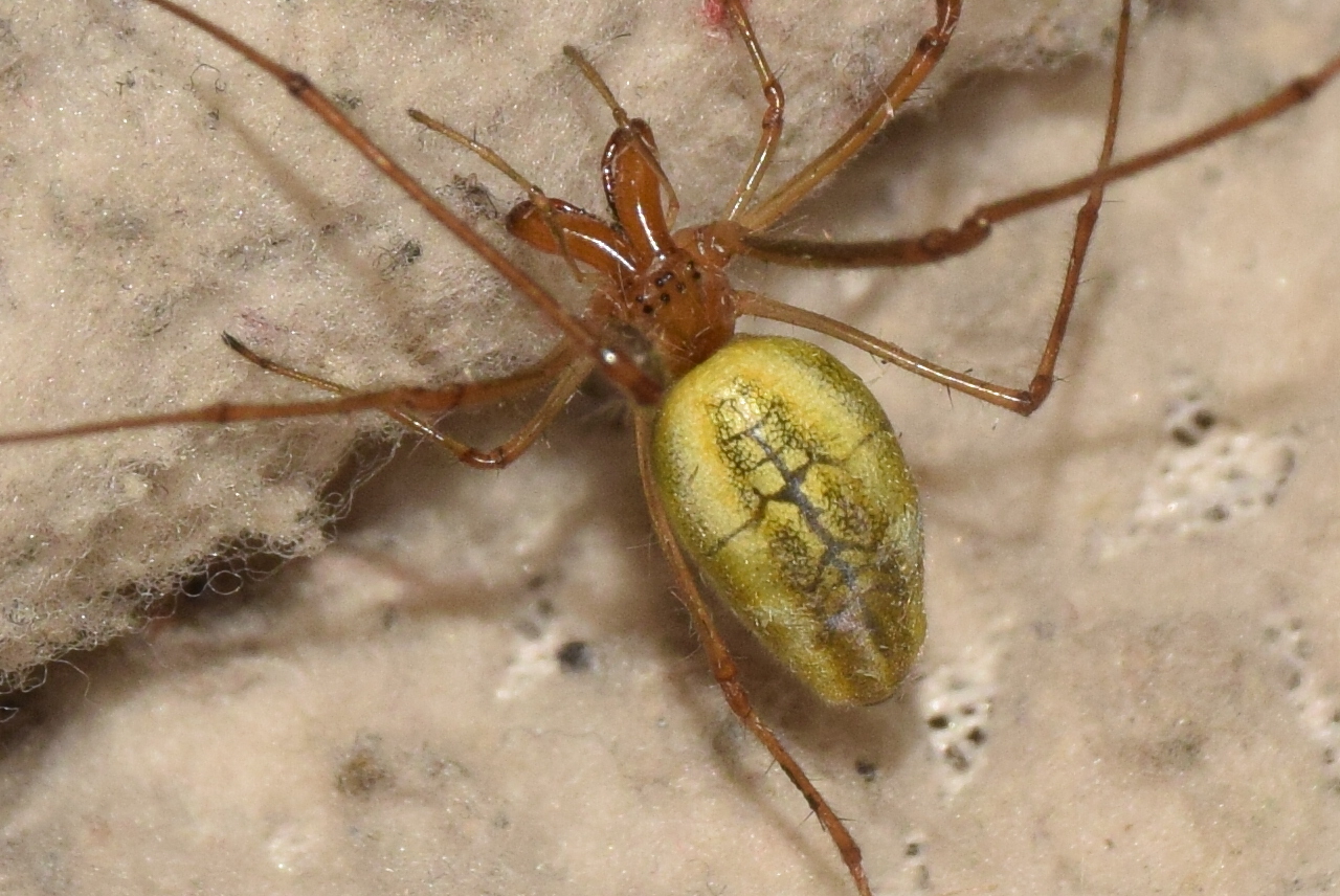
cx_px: 670
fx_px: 7824
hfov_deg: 9.8
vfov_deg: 6.6
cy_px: 448
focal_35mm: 210
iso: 500
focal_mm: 140
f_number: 14
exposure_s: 1/160
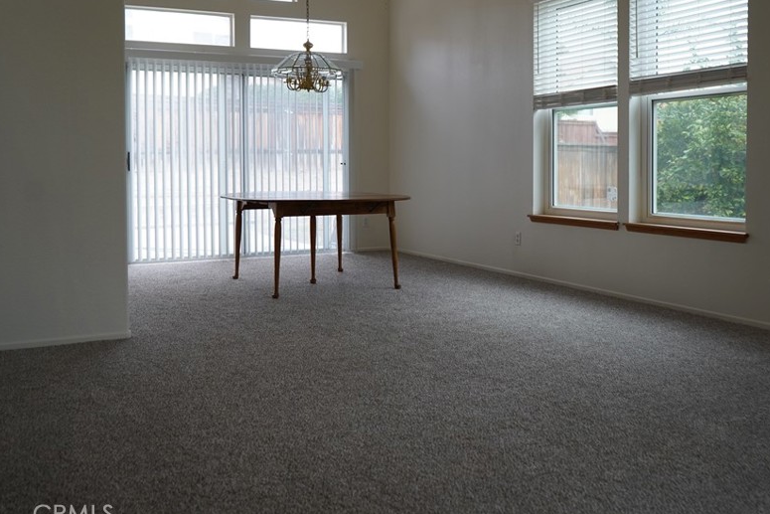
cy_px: 188
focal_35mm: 37
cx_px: 402
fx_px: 791
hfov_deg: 51.9
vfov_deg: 35.7
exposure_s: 1/160
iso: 800
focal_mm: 28
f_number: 4
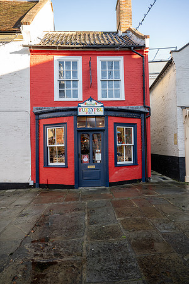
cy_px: 142
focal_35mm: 24
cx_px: 94
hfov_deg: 53.1
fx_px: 189
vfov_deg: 73.7
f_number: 4.5
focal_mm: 24
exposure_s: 1/250
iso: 400
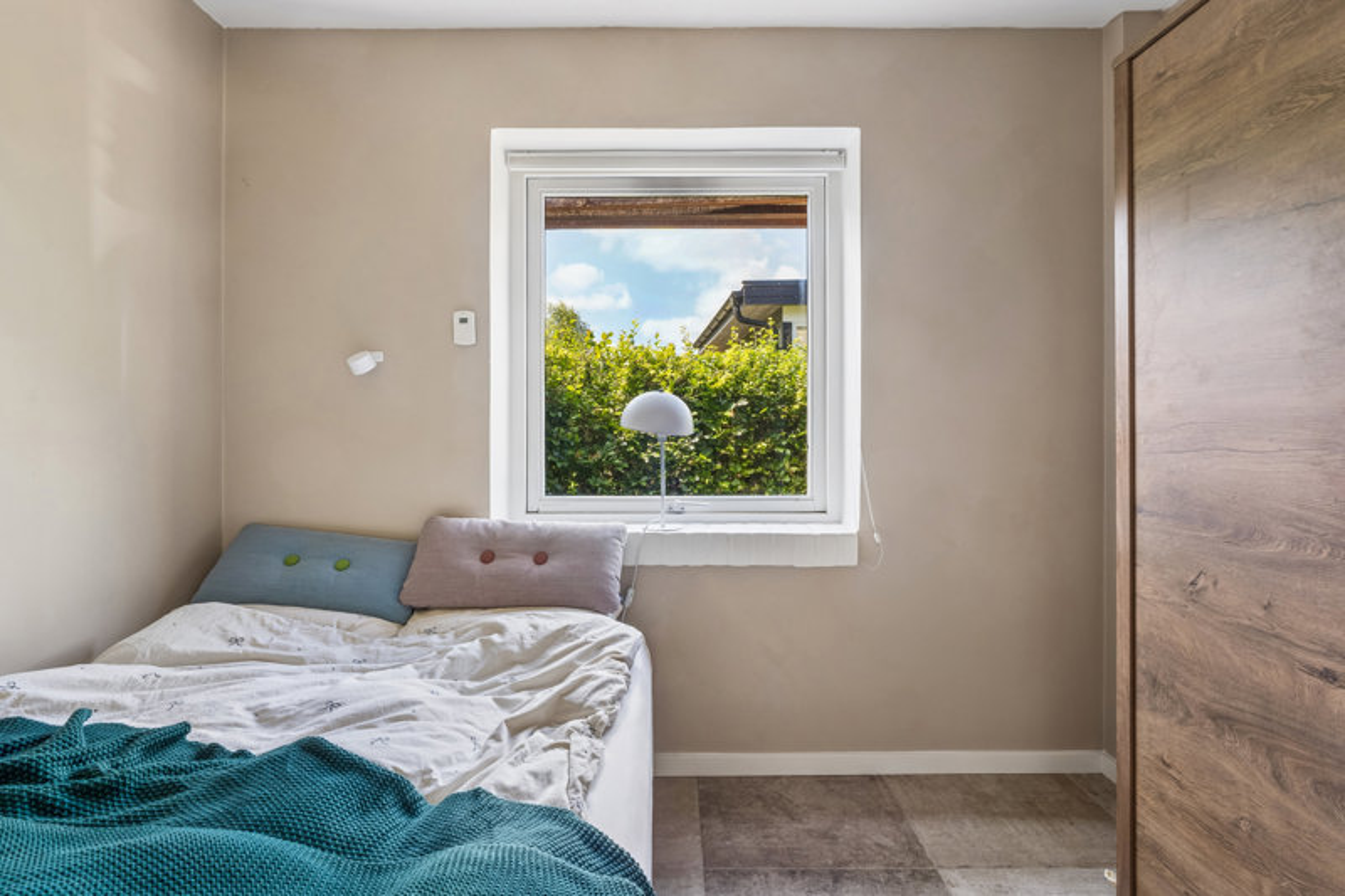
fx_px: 672
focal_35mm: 18
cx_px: 672
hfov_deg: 90.0
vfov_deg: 67.4
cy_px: 448
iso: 200
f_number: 10
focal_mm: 18
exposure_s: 1/13
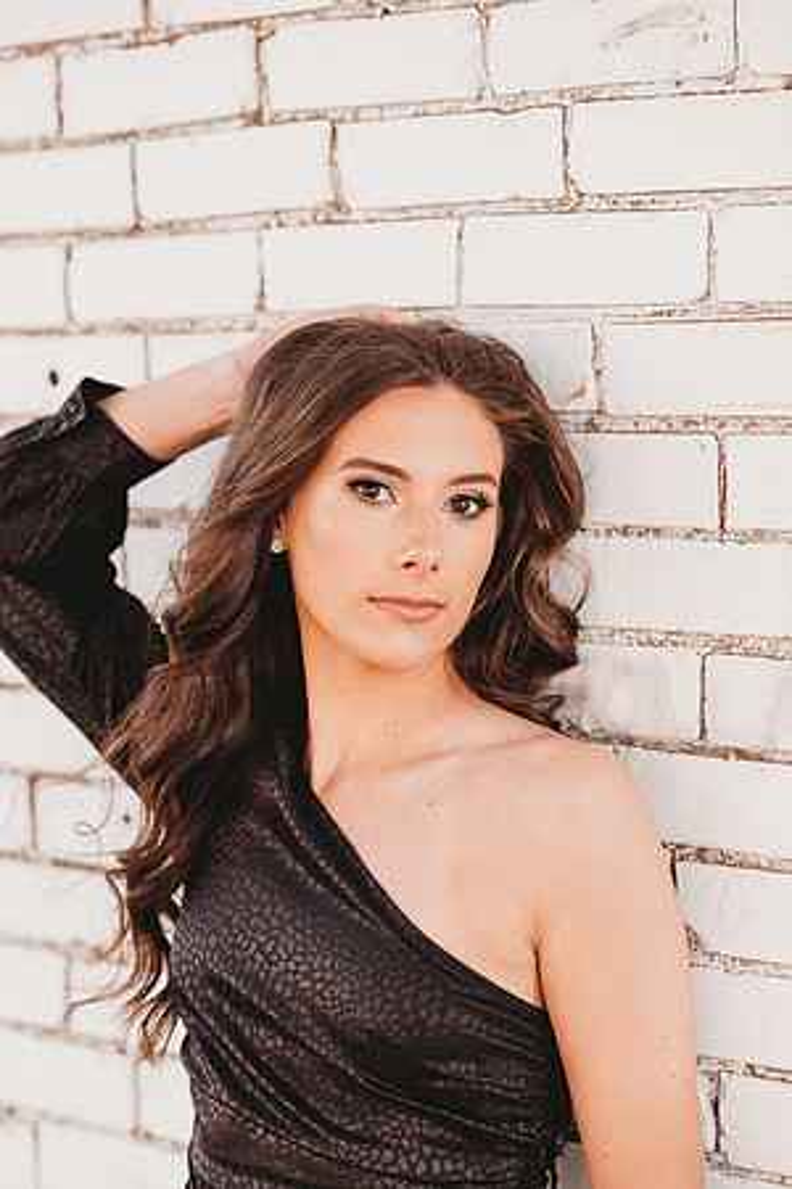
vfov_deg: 23.9
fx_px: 2805
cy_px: 594
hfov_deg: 16.1
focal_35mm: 85
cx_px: 396
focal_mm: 85
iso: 100
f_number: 2.5
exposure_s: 1/250
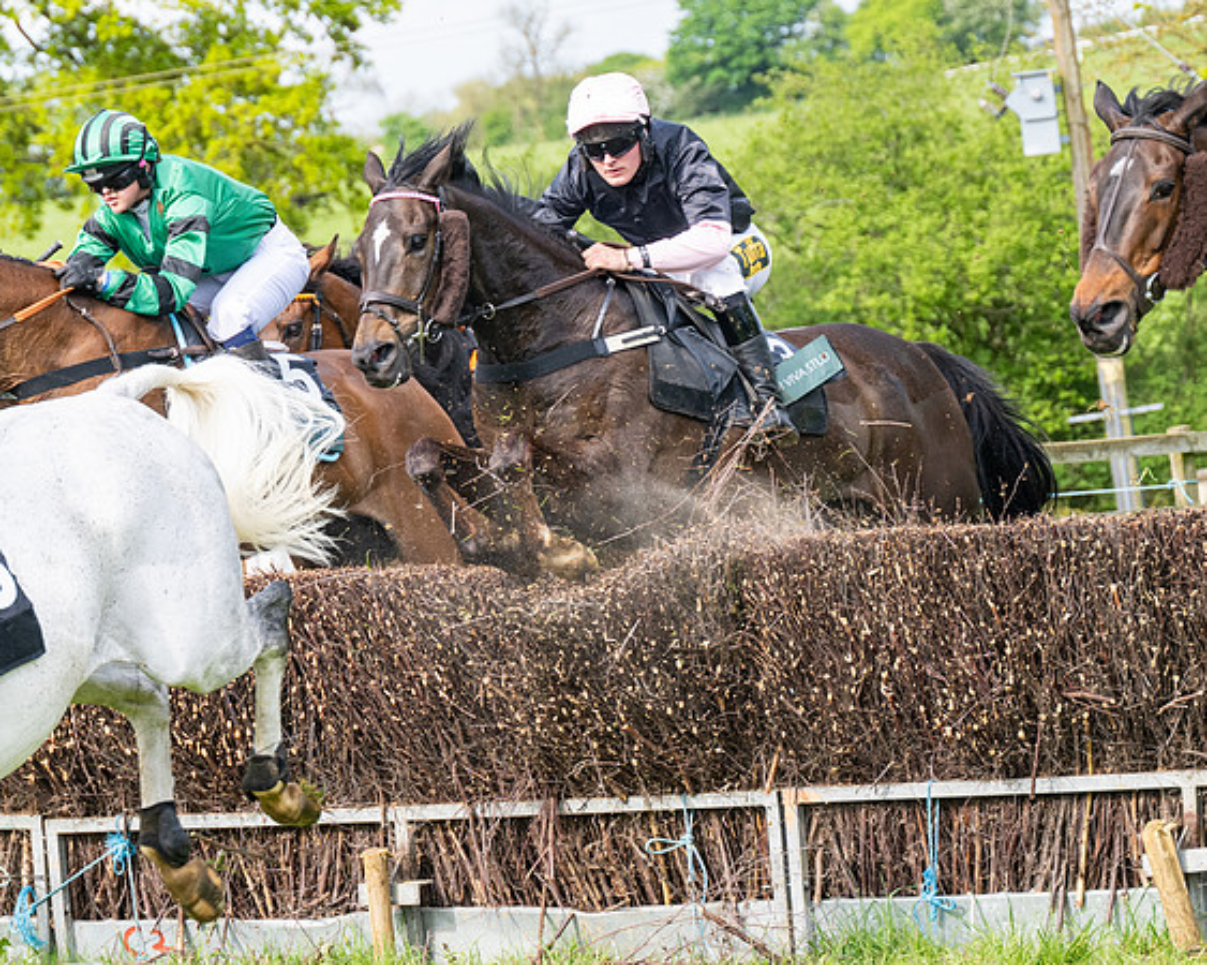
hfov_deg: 9.9
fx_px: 6930
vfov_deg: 8.0
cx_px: 435
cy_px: 439
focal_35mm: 194
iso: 400
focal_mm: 98
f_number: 4
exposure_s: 1/1600
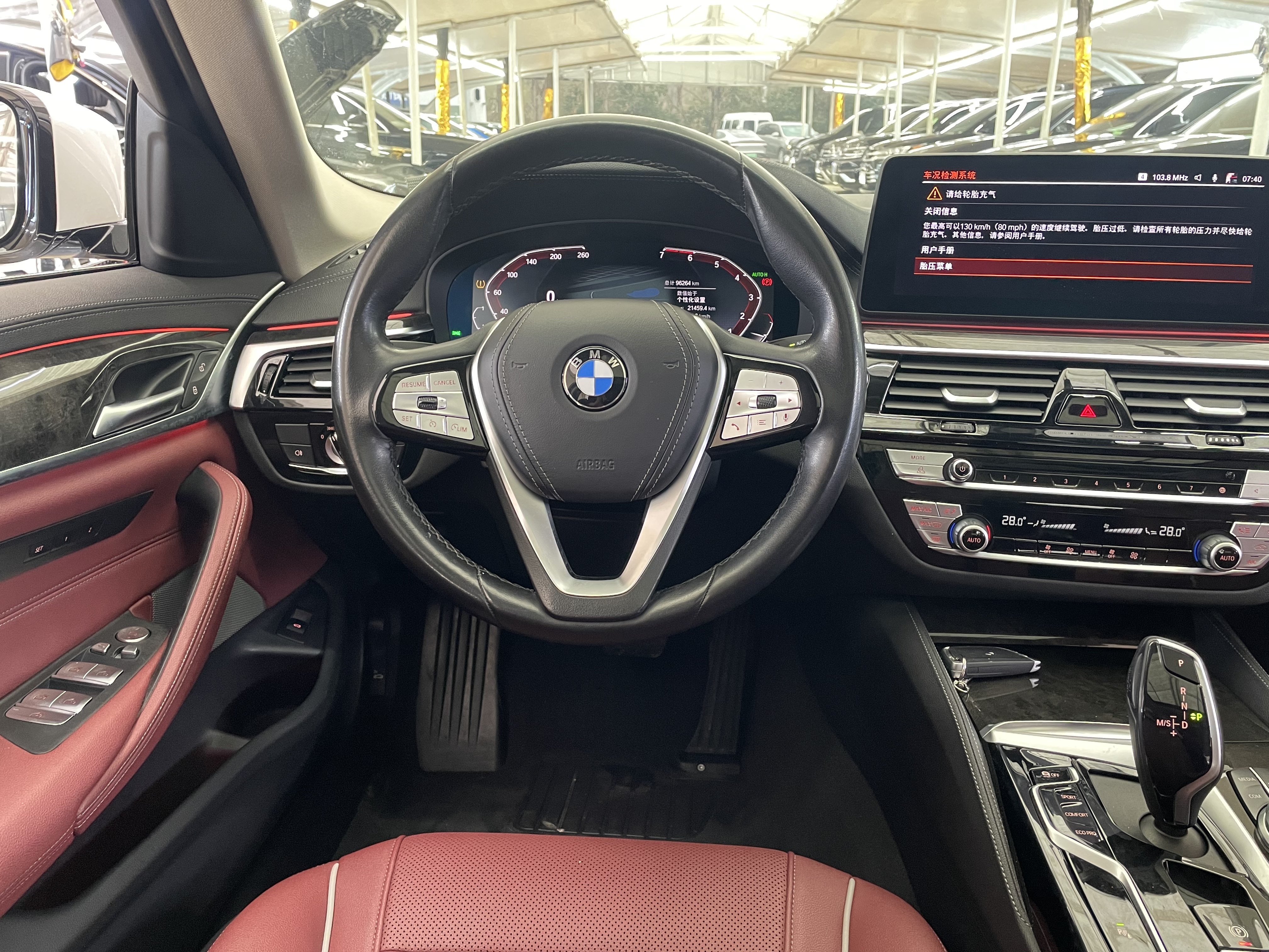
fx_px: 953
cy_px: 476
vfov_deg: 53.1
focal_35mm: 26
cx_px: 634
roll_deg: -0.2
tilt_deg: -18.8
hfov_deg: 67.3
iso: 400
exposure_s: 1/33
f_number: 1.6
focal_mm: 4.2
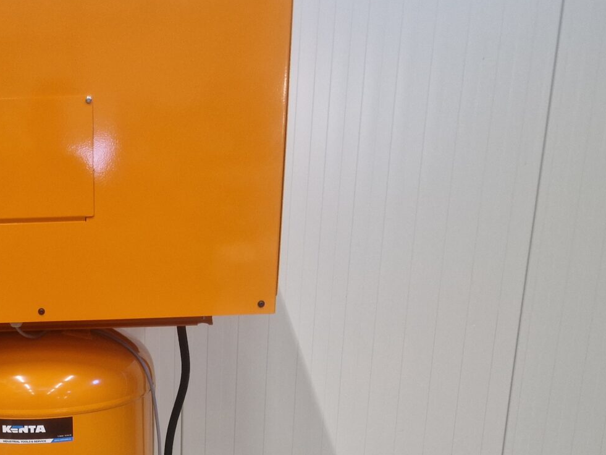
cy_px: 409
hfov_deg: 36.7
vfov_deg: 29.1
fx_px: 840
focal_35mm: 48
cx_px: 41
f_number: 1.8
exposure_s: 1/100
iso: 50
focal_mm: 5.4
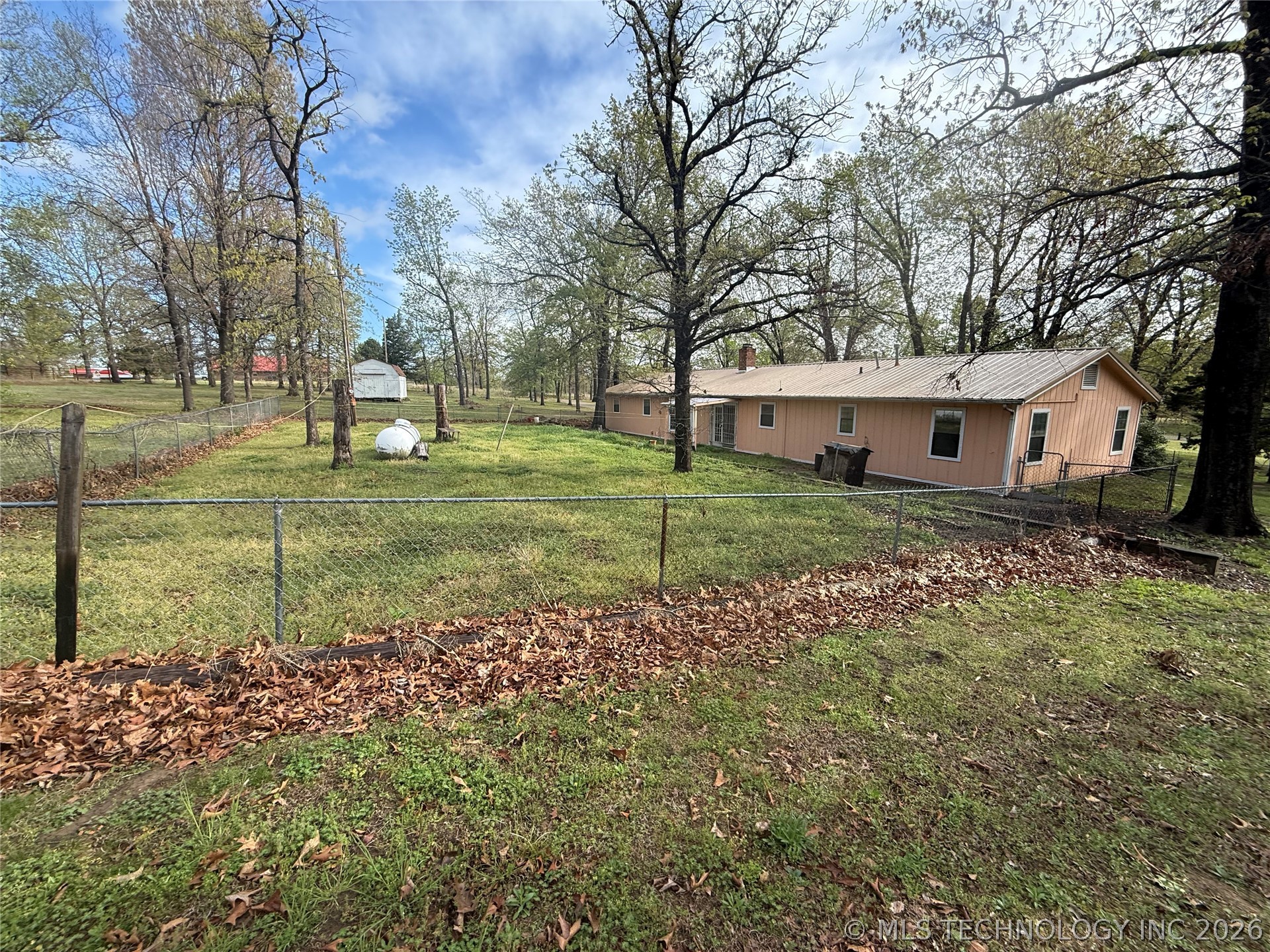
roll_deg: -0.5
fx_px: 514
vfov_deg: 85.7
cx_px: 635
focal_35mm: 14
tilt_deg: -8.0
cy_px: 476
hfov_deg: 102.1
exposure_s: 1/658
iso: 64
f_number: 2.2
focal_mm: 2.22
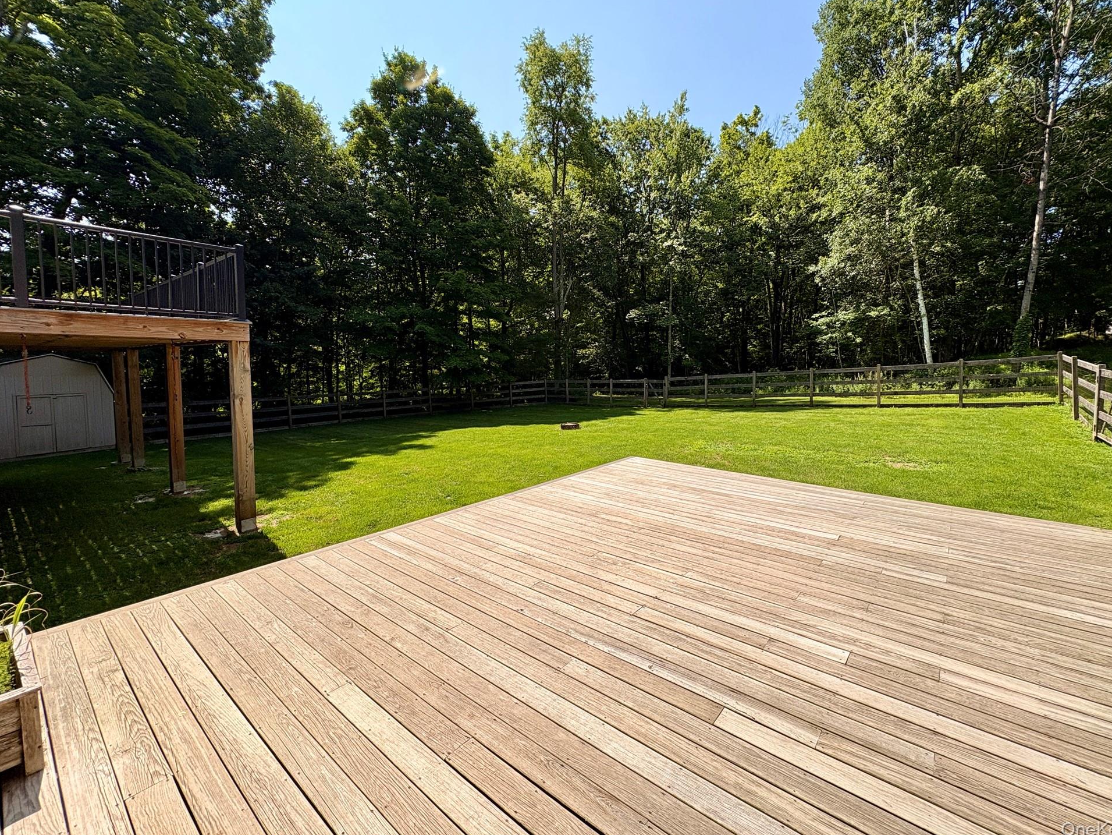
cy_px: 396
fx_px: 482
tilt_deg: -2.6
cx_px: 584
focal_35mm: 15
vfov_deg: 81.7
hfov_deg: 98.1
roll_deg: +0.2
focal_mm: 2.22
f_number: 2.2
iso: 50
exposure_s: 1/1277
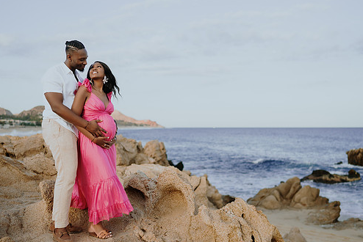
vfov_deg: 31.9
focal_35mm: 42
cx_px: 182
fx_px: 424
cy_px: 114
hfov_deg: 46.4
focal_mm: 35
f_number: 1.8
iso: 100
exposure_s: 1/2000
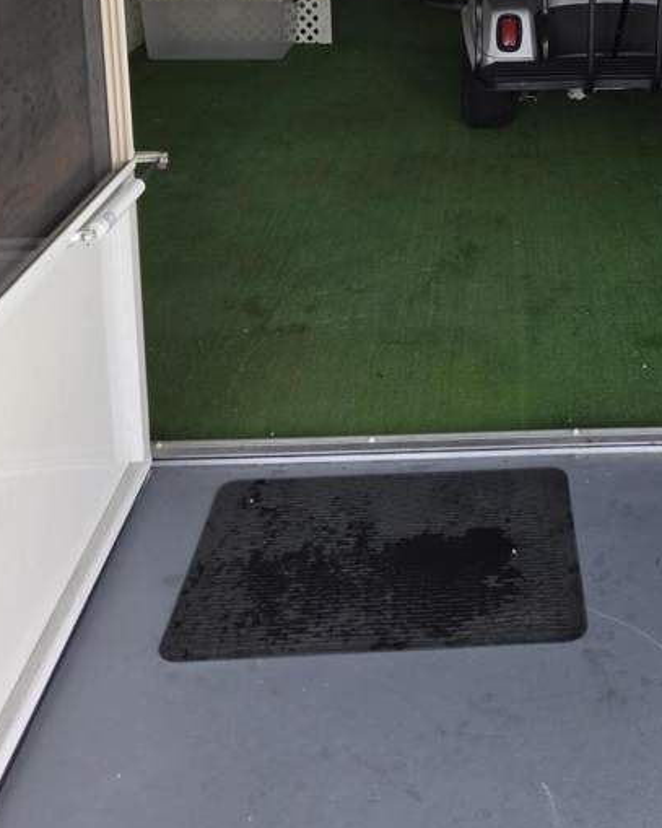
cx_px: 550
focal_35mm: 47
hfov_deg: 31.1
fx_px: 1151
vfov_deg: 35.4
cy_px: -16
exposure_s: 1/180
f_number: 1.8
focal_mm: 5.4
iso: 40
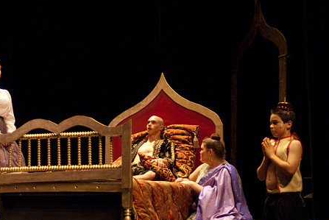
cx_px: 150
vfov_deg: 15.6
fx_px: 802
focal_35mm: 88
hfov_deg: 23.2
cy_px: 114
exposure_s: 1/160
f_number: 2.8
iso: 1000
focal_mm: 45
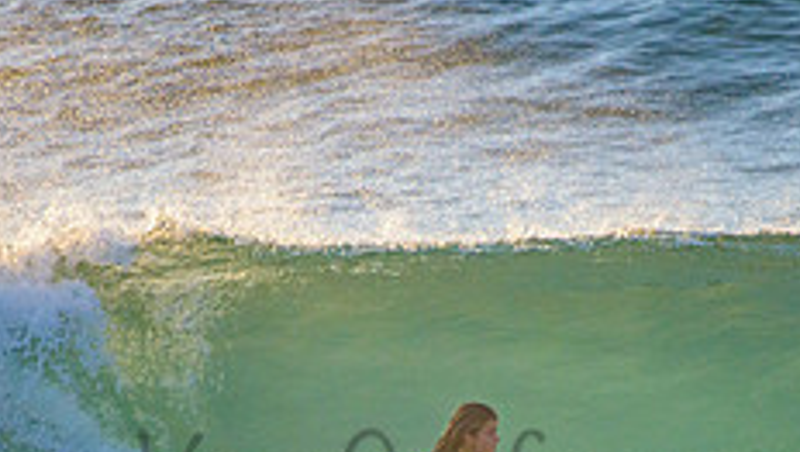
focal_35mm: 1307
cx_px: 493
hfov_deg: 1.7
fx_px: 27751
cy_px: 454
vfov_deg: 0.9
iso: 800
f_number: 5.6
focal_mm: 500
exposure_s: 1/2000
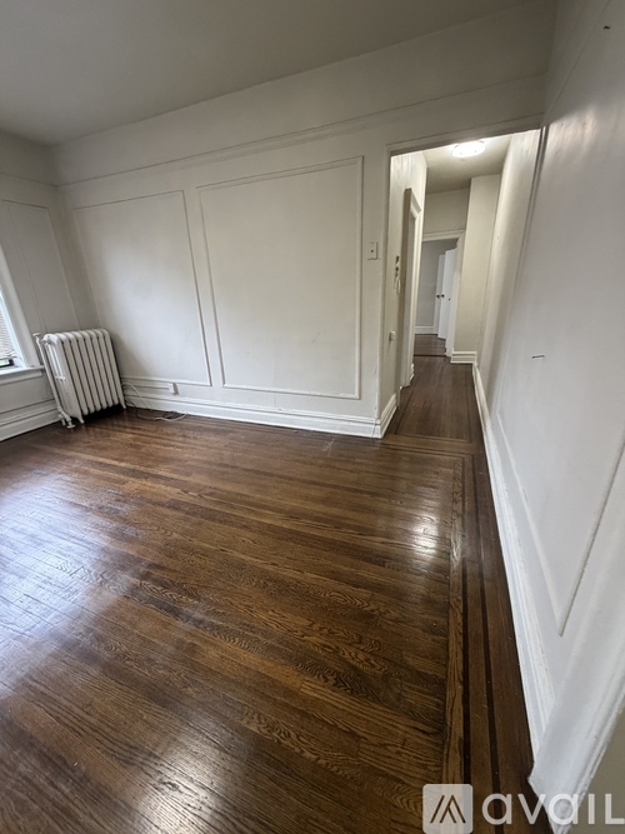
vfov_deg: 102.1
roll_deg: +1.7
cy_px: 417
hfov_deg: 85.7
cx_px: 312
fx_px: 337
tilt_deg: -18.0
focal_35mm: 14
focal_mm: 2.22
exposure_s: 1/60
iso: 320
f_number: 2.2
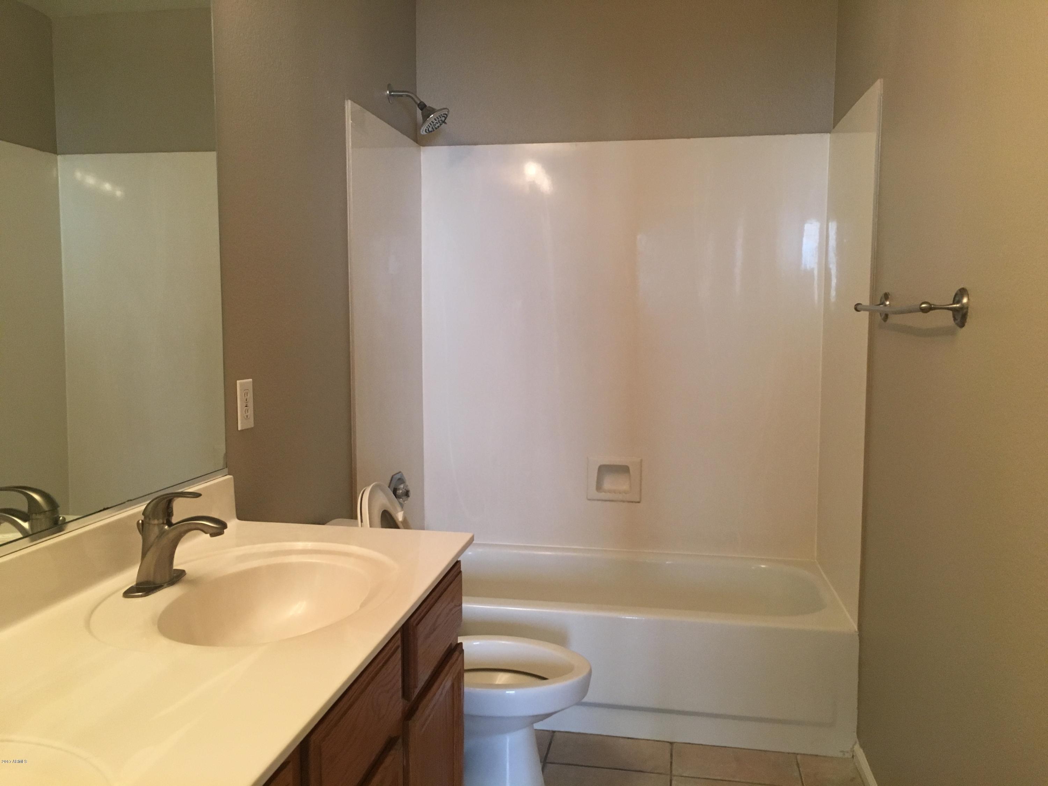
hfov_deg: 61.7
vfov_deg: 48.2
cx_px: 524
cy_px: 393
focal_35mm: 29
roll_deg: -0.8
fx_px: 878
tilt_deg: -3.6
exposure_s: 1/30
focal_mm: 4.15
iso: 125
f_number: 2.2
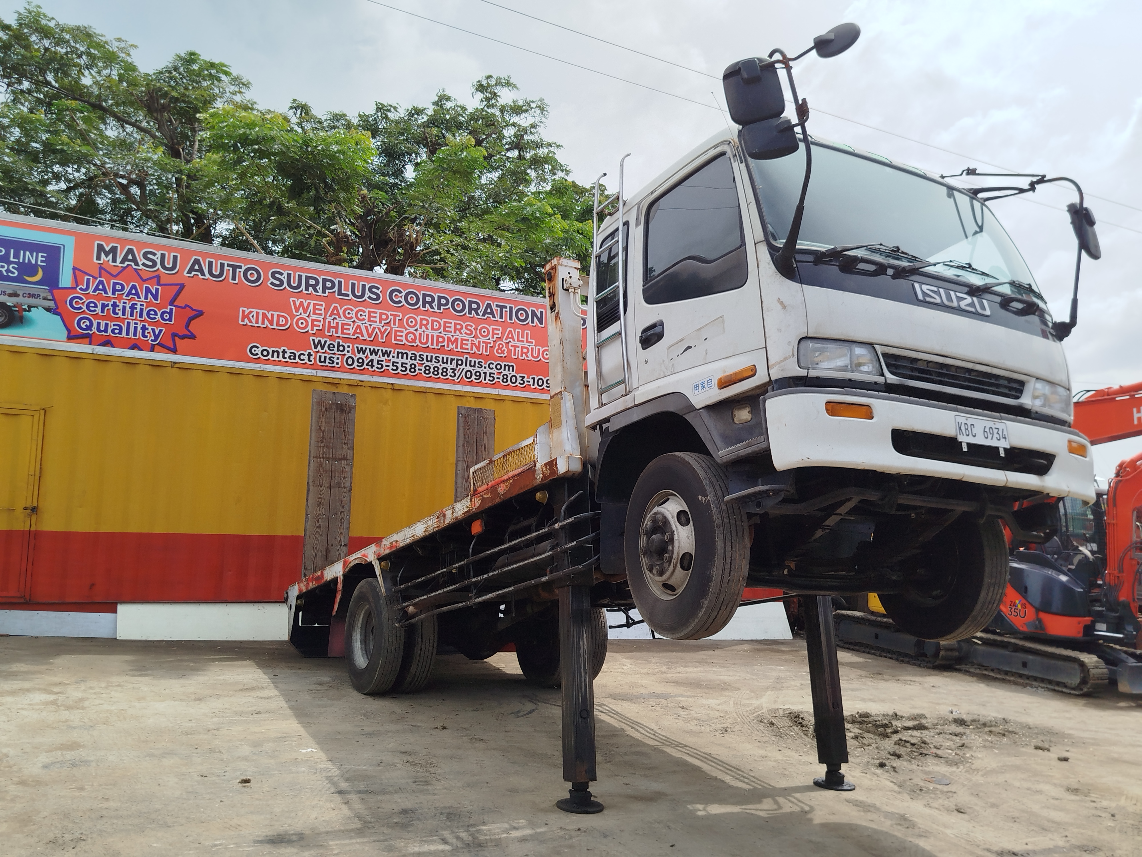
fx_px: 1023
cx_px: 571
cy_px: 428
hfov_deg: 58.4
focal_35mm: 31
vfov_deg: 45.4
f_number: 1.7
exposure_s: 1/1372
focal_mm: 5.31
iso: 50
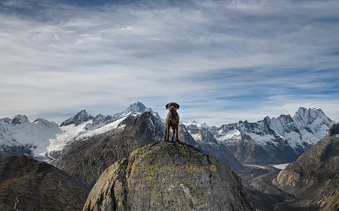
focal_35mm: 49
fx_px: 453
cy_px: 88
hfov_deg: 41.0
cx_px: 180
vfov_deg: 26.3
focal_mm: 44
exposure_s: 1/400
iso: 100
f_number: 8
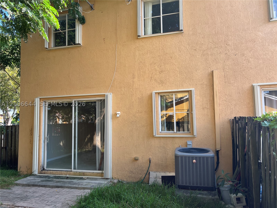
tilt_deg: +1.7
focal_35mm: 26
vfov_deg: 53.1
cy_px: 104
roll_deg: +0.5
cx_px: 138
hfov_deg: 67.3
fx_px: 208
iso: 50
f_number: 1.5
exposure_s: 1/389
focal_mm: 5.7
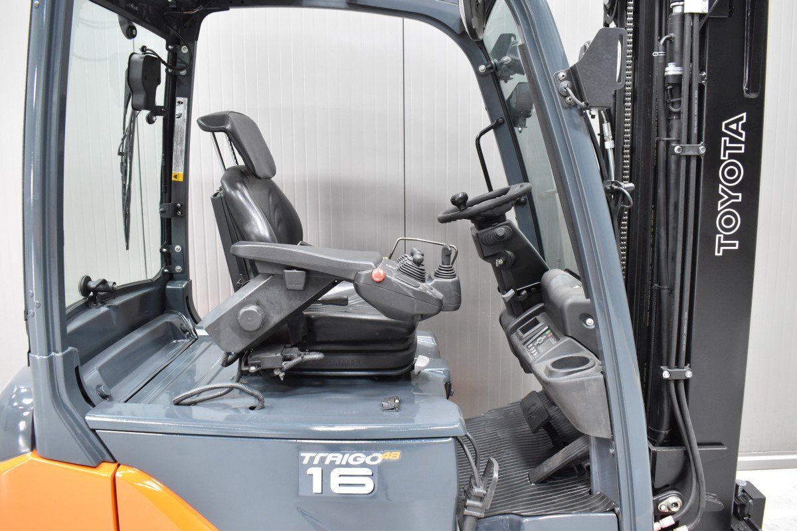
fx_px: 664
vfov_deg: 43.6
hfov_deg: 61.9
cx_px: 398
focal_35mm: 30
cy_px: 266
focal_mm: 20
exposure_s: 1/13
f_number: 5
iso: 1600
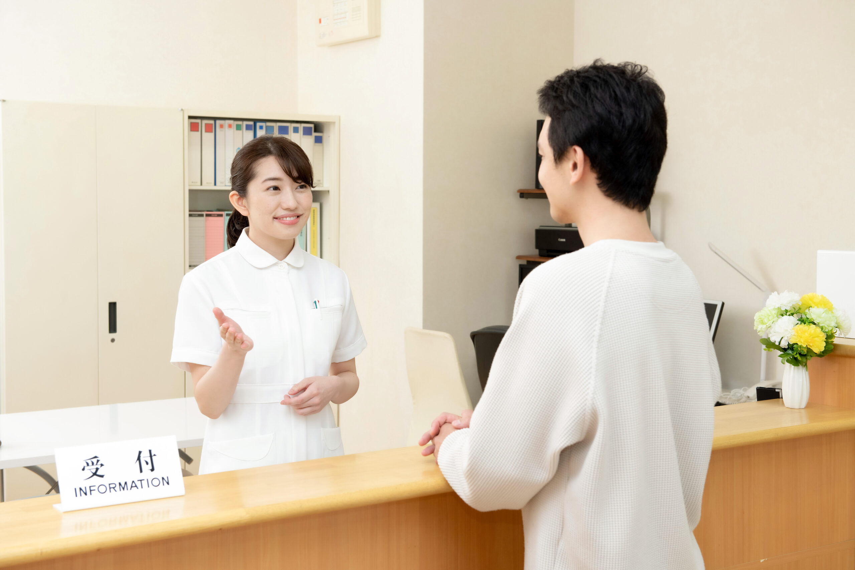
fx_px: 1330
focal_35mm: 56
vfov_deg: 24.2
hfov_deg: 35.6
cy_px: 285
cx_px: 428
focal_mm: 56
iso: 500
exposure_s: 1/125
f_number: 7.1
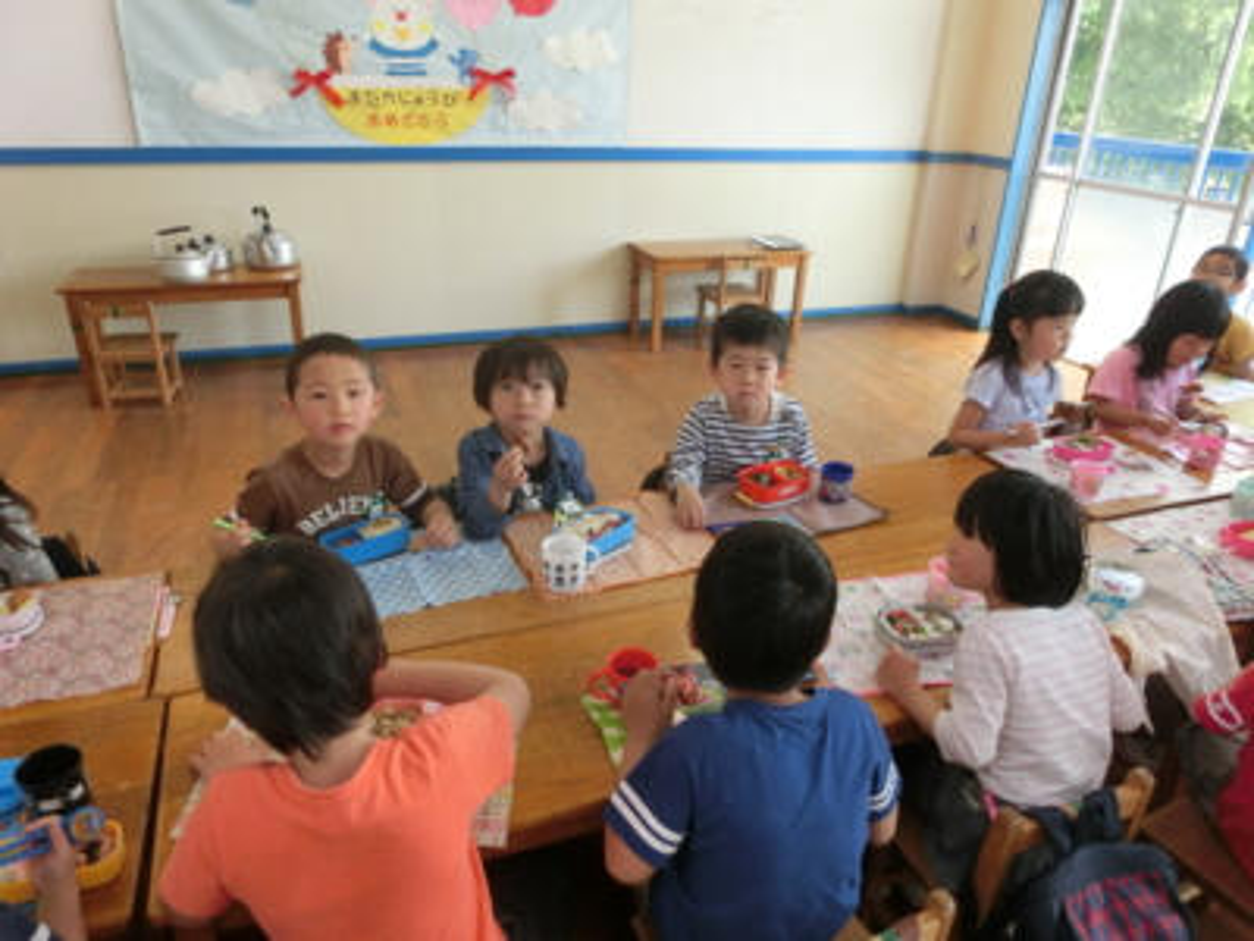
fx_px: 869
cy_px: 470
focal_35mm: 24
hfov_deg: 71.6
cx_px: 627
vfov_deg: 56.8
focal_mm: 4.24
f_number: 3
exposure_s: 1/125
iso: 160
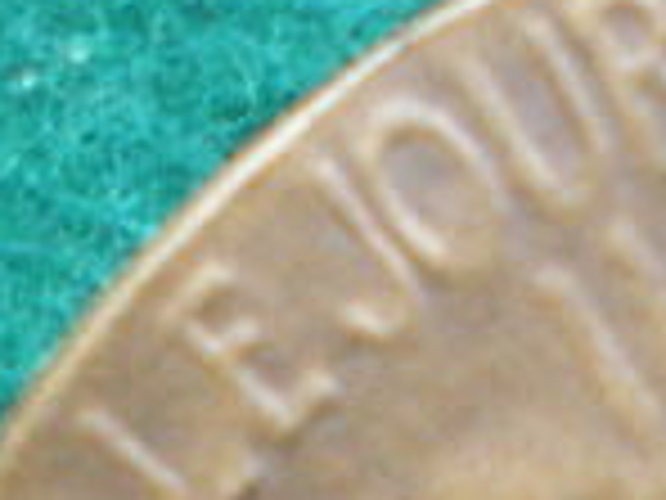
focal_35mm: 257
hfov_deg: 7.5
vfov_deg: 5.6
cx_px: 1084
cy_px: 1158
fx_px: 4945
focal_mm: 6.3
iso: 400
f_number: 3.1
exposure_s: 1/30
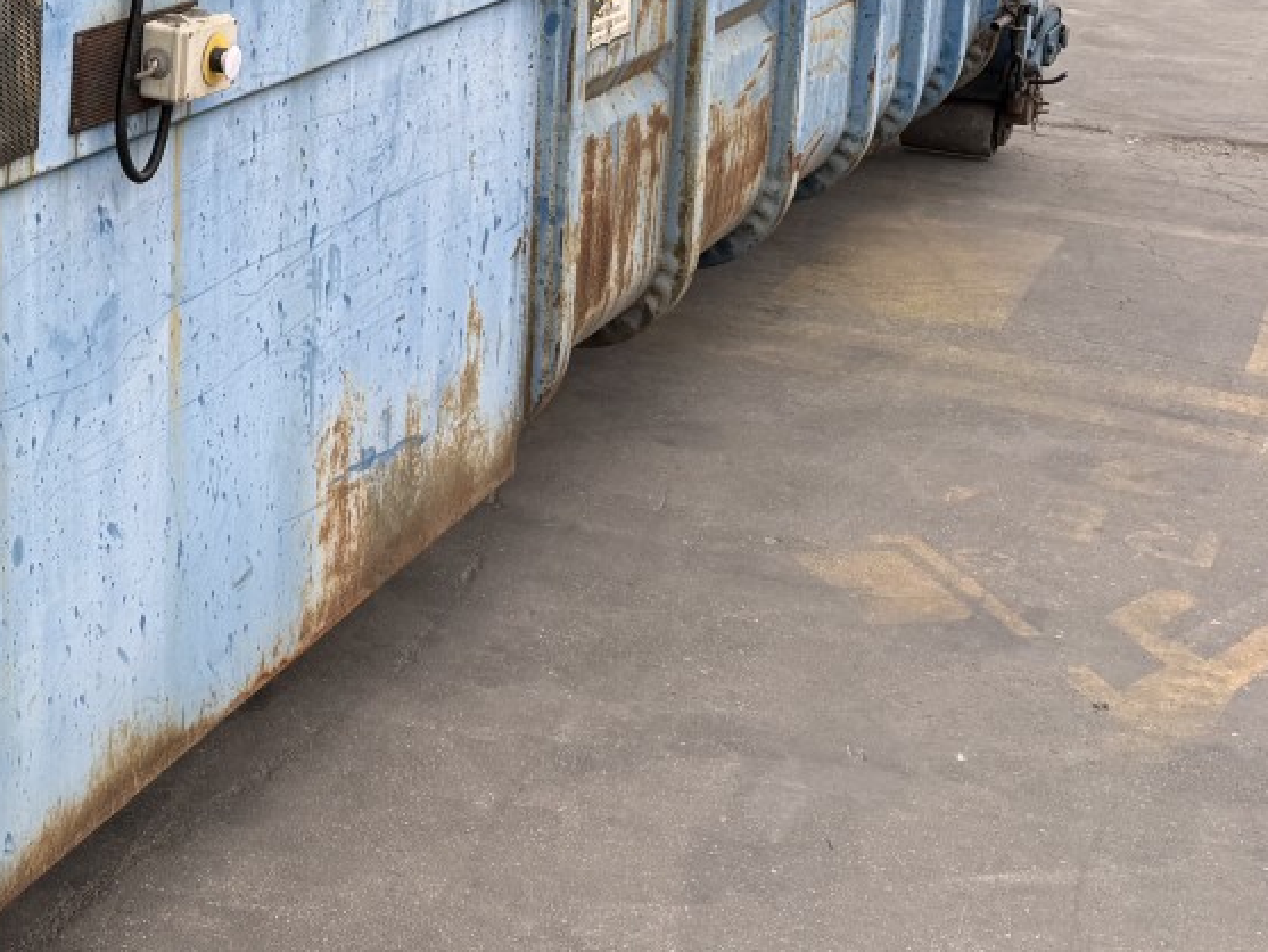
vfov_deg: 22.7
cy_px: -2
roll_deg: +0.2
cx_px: -134
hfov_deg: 28.3
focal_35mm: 62
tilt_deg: -7.9
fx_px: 2272
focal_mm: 6.76
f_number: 1.78
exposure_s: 1/543
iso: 80
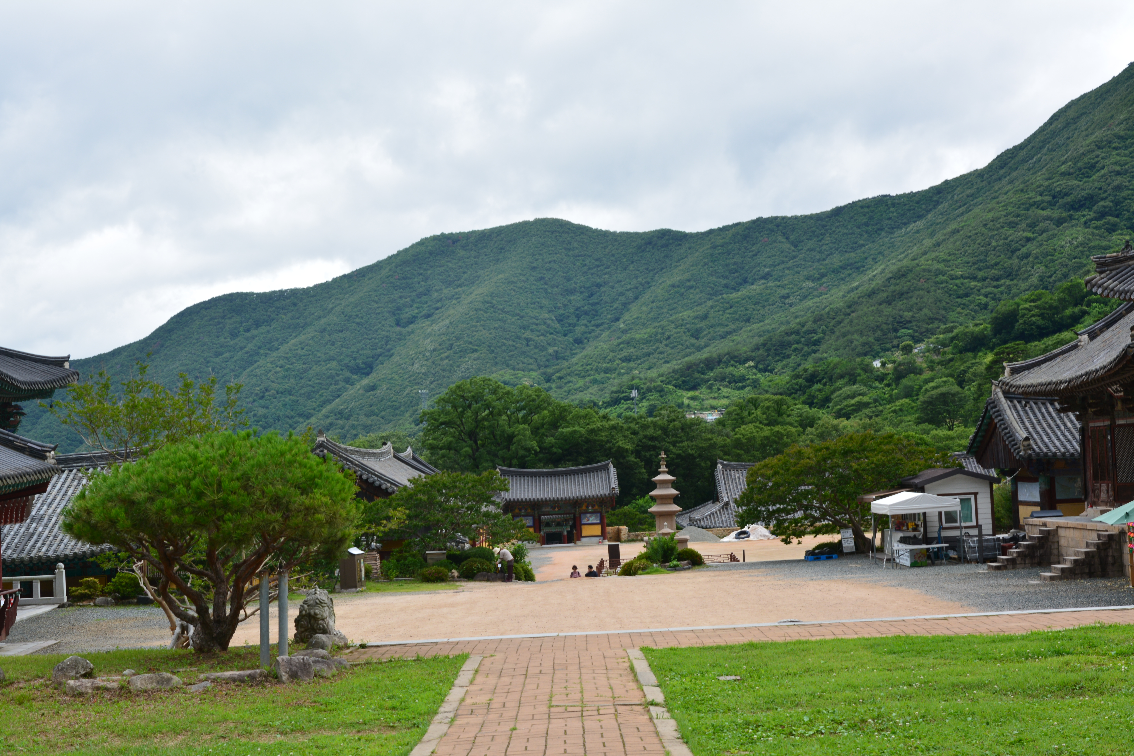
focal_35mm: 48
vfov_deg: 28.1
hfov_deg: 41.1
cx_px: 567
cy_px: 378
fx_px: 1512
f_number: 7.1
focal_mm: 32
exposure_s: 1/125
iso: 200
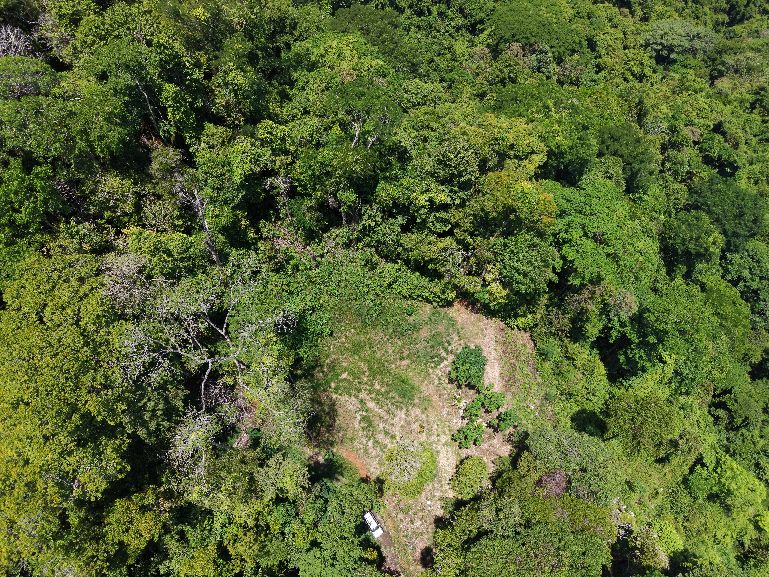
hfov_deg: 71.6
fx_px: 533
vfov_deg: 56.8
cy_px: 288
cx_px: 384
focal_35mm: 24
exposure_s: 1/2000
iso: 100
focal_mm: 8.67
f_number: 1.8
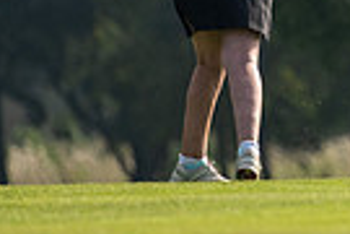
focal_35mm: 1287
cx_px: 741
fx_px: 12512
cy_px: -160
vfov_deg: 1.1
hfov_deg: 1.6
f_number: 5
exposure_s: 1/1600
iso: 200
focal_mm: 300
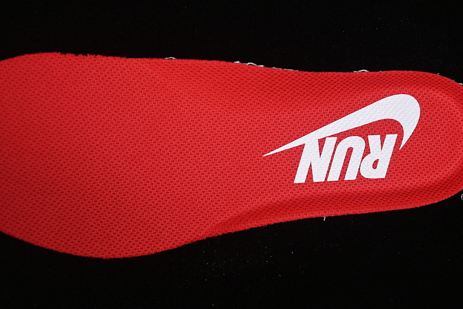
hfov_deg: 27.0
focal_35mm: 75
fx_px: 965
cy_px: 154
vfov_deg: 18.2
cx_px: 232
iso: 160
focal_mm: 50
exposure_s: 1/80
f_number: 7.1
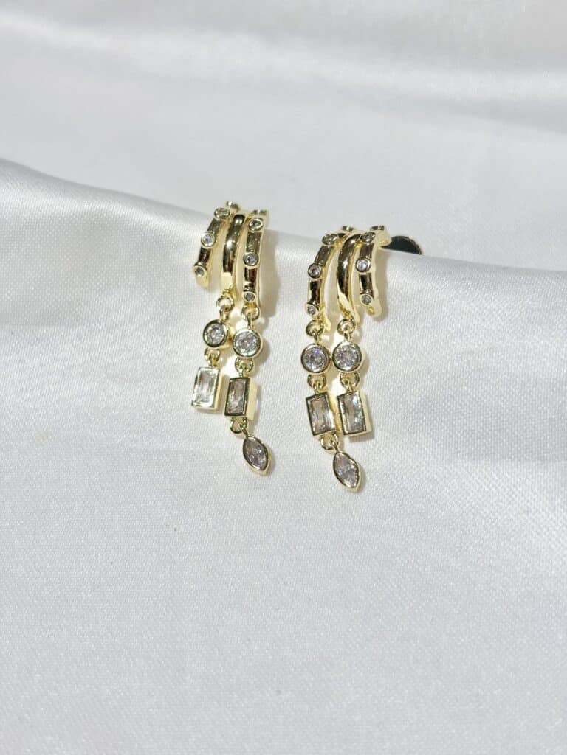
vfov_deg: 36.8
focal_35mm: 52
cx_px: 284
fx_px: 1136
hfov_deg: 28.0
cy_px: 378
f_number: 1.6
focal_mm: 5.96
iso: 32
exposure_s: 1/320
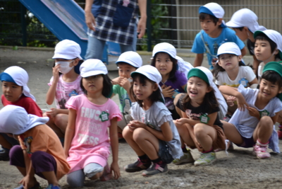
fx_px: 1587
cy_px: 94
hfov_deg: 10.2
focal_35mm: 202
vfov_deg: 6.8
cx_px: 141
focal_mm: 135
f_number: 5.6
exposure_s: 1/125
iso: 100
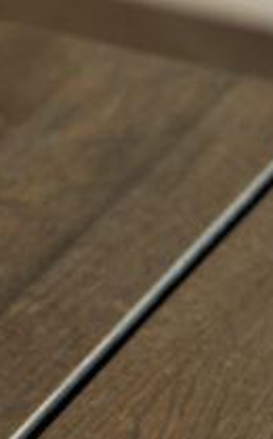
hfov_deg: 3.7
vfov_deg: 6.0
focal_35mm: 350
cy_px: 516
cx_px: -277
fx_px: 4181
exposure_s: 1/40
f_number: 4
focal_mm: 70
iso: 800
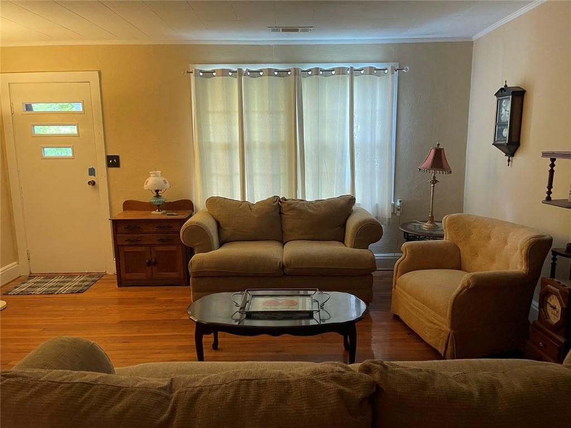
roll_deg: +2.5
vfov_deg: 54.9
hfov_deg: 69.4
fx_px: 412
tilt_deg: -10.2
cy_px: 214
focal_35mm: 25
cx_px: 286
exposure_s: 1/60
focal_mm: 5.1
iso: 400
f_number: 1.6
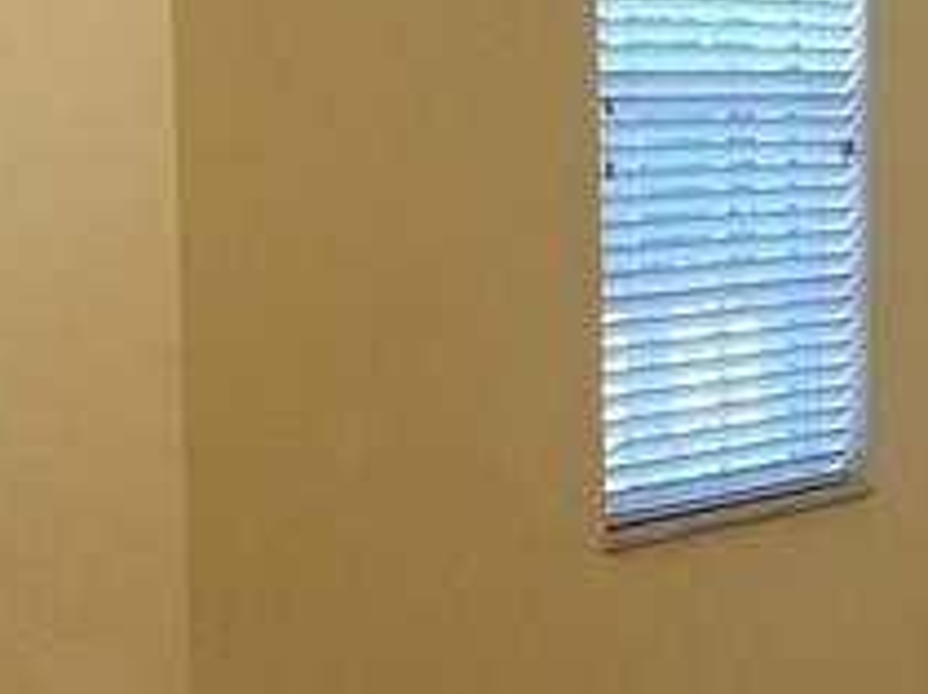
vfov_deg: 11.6
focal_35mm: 127
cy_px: 517
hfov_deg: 14.3
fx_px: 3401
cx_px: 1467
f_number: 1.7
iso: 160
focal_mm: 4.25
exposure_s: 1/60
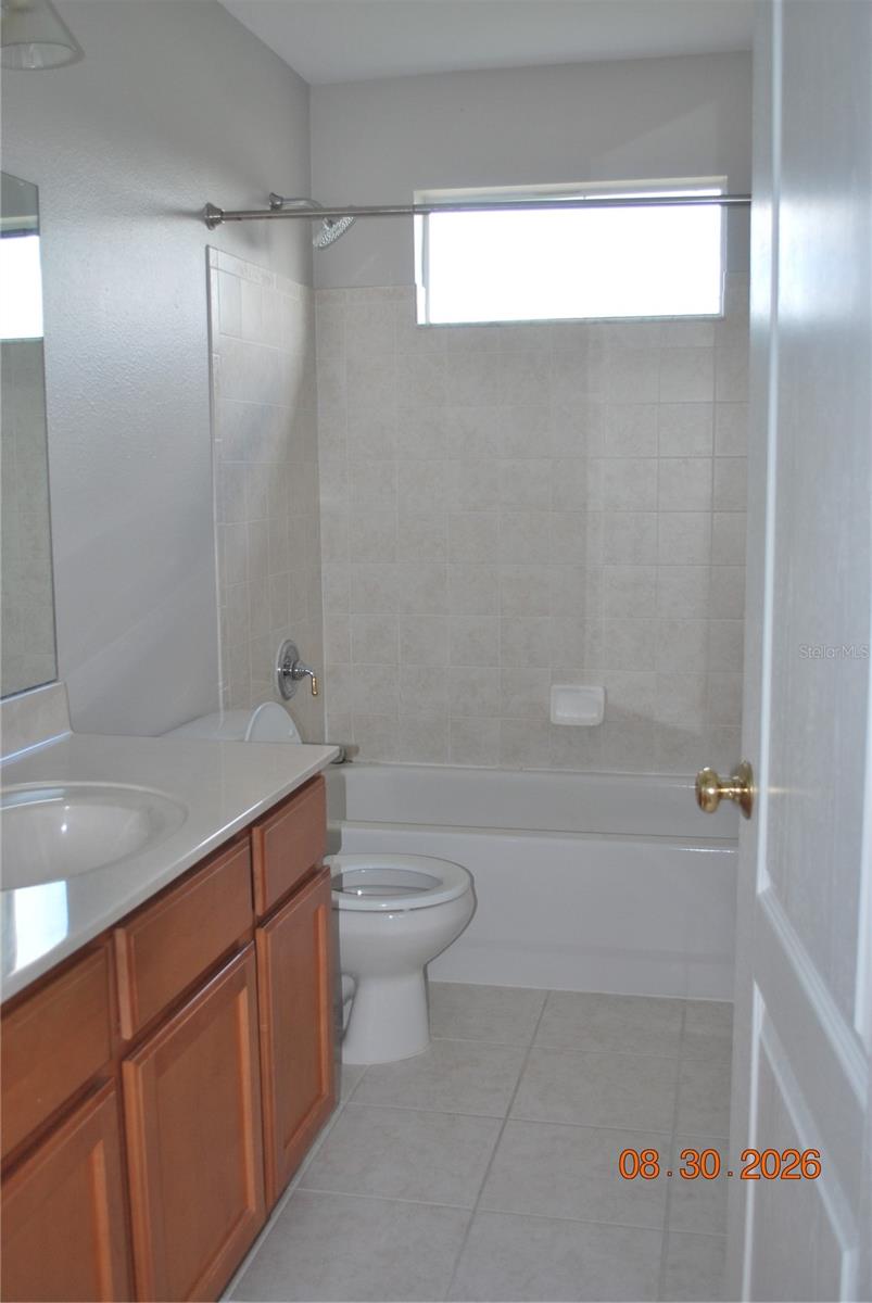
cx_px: 436
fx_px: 1305
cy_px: 652
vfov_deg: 53.1
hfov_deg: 37.0
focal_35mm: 36
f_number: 4.2
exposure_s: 1/100
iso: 200
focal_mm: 24
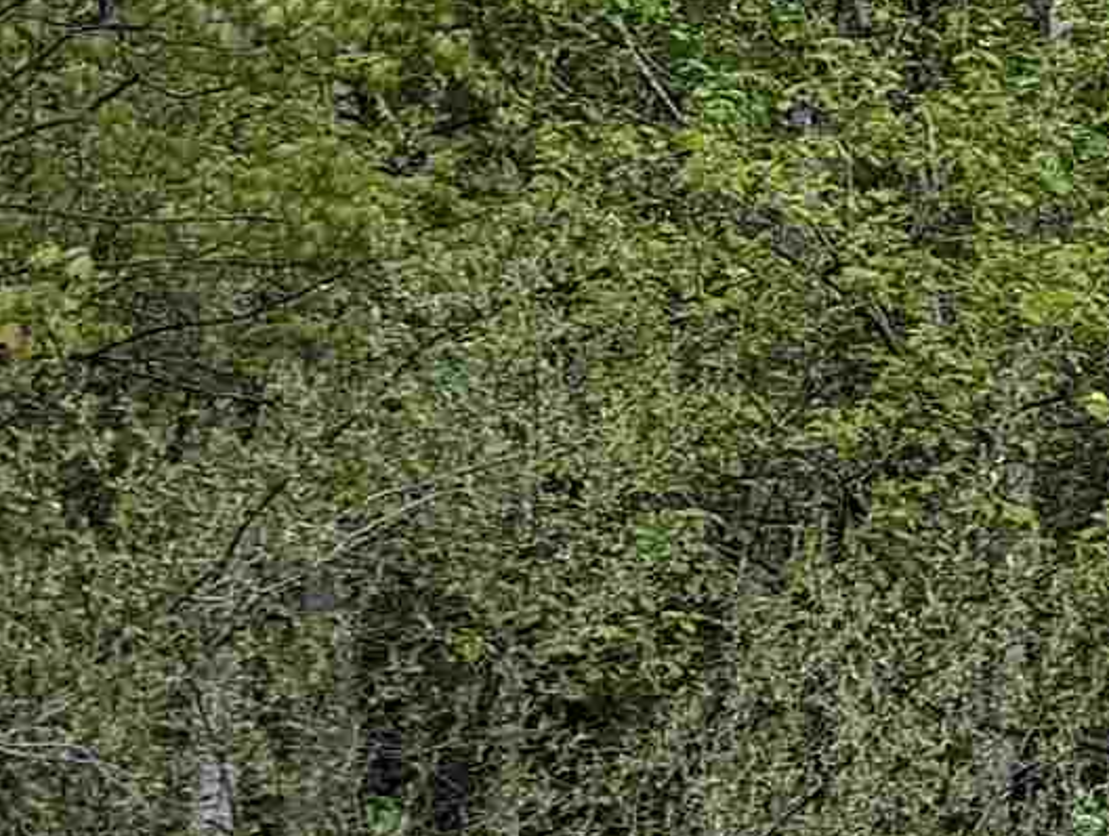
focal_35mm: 139
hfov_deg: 12.5
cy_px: 527
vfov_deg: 10.7
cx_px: 2203
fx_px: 4461
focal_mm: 6.81
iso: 42
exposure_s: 1/313
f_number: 1.85
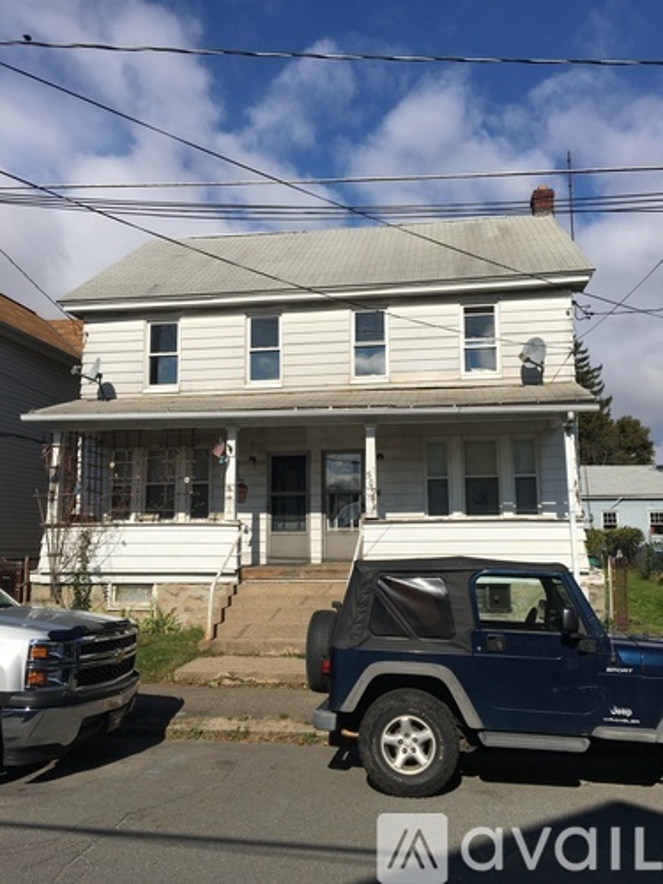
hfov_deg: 48.2
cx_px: 332
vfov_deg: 61.7
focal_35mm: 29
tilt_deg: +8.9
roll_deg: +0.3
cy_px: 442
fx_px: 741
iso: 25
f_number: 2.2
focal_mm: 4.15
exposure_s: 1/3344
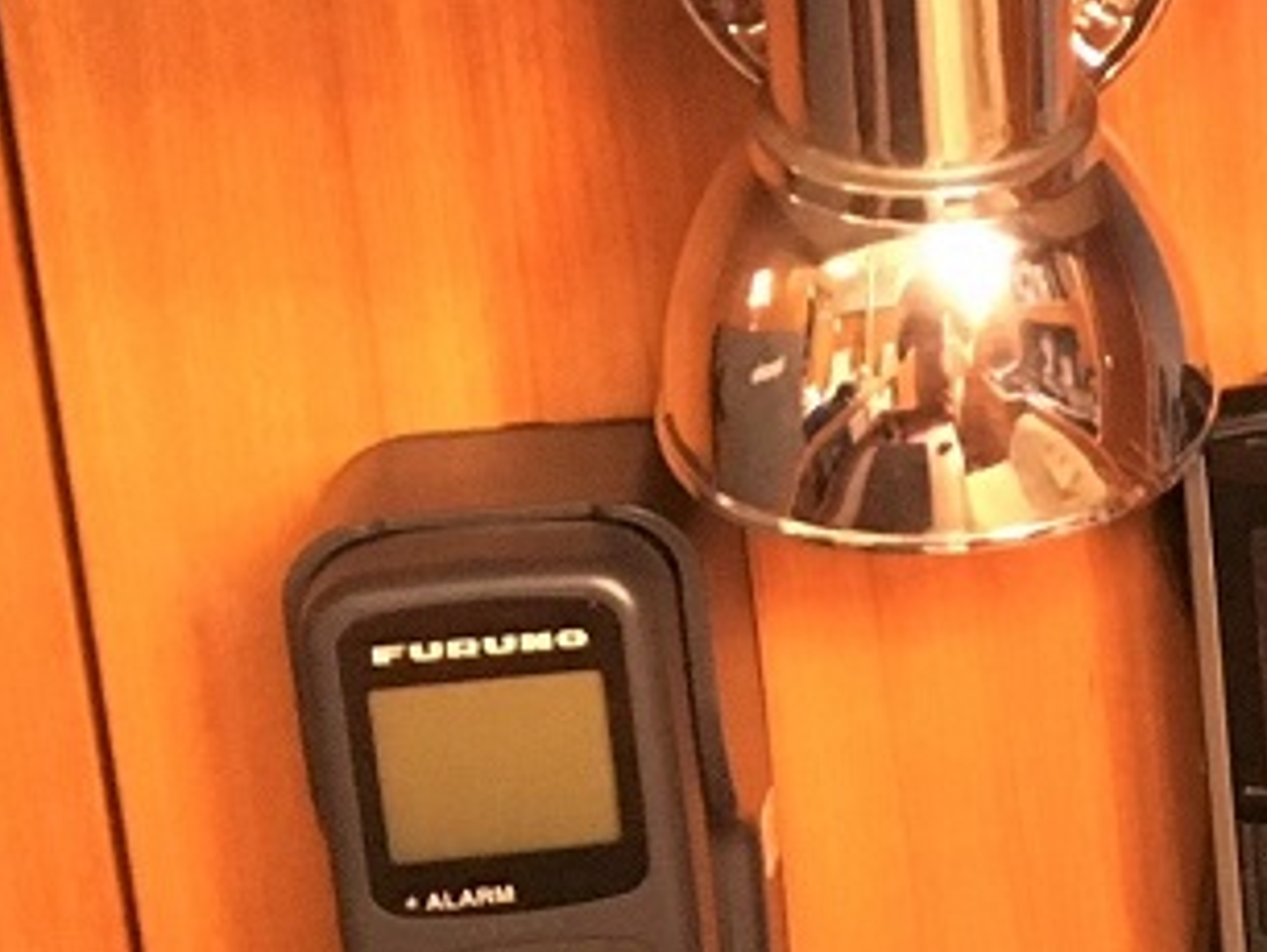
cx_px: 2124
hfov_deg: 16.8
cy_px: 522
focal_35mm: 101
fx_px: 3700
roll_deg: +0.5
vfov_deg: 14.7
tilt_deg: -17.1
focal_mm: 4.15
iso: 320
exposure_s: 1/17
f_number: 2.2
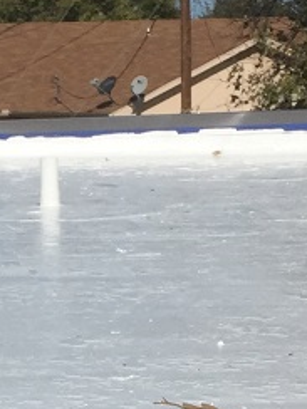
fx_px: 1833
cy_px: 555
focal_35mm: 155
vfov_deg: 12.3
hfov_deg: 9.4
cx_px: -64
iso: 32
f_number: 2.2
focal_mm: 4.15
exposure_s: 1/6623
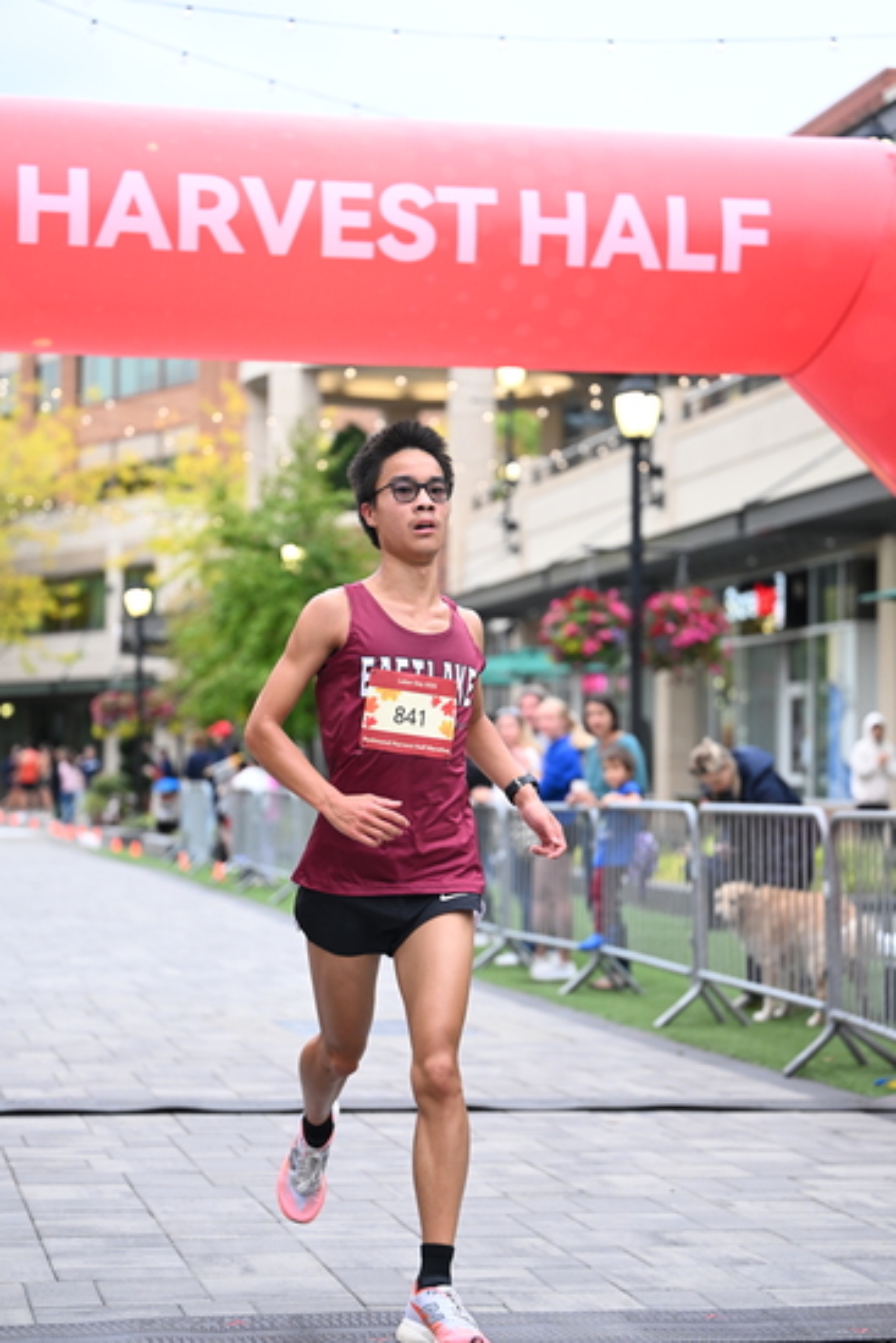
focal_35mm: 76
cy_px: 672
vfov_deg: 26.6
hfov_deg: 18.0
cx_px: 448
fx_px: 2835
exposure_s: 1/800
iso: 1600
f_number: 2.8
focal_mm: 76
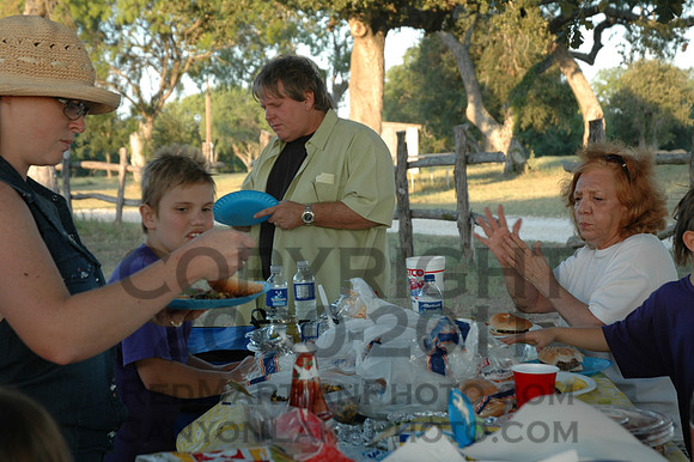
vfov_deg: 19.7
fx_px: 1329
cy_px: 231
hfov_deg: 29.3
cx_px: 347
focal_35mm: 69
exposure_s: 1/90
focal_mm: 46
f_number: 4.8
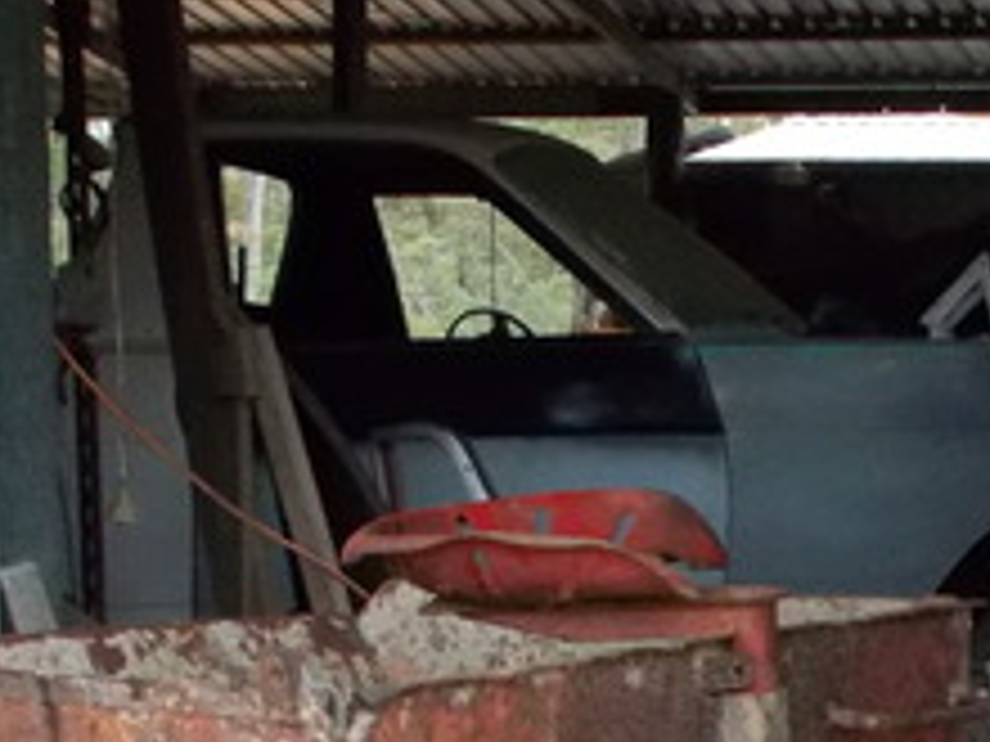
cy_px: 814
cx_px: 968
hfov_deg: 17.7
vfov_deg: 13.3
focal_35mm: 109
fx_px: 3117
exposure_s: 1/250
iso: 400
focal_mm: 5.3
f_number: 3.4
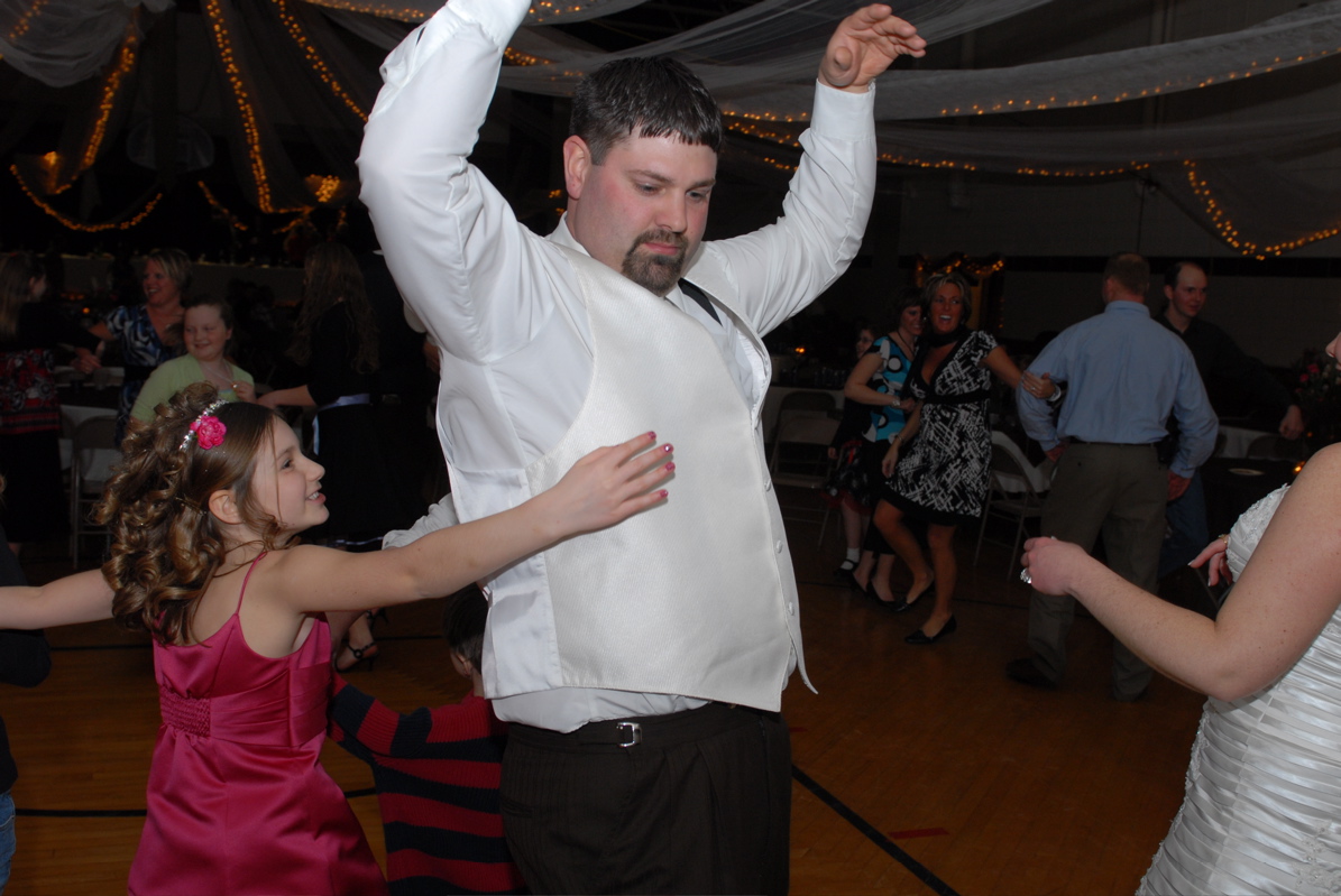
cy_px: 448
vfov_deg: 36.9
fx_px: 1342
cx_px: 670
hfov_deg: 53.1
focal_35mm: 36
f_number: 5
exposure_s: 1/60
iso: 250
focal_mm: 24
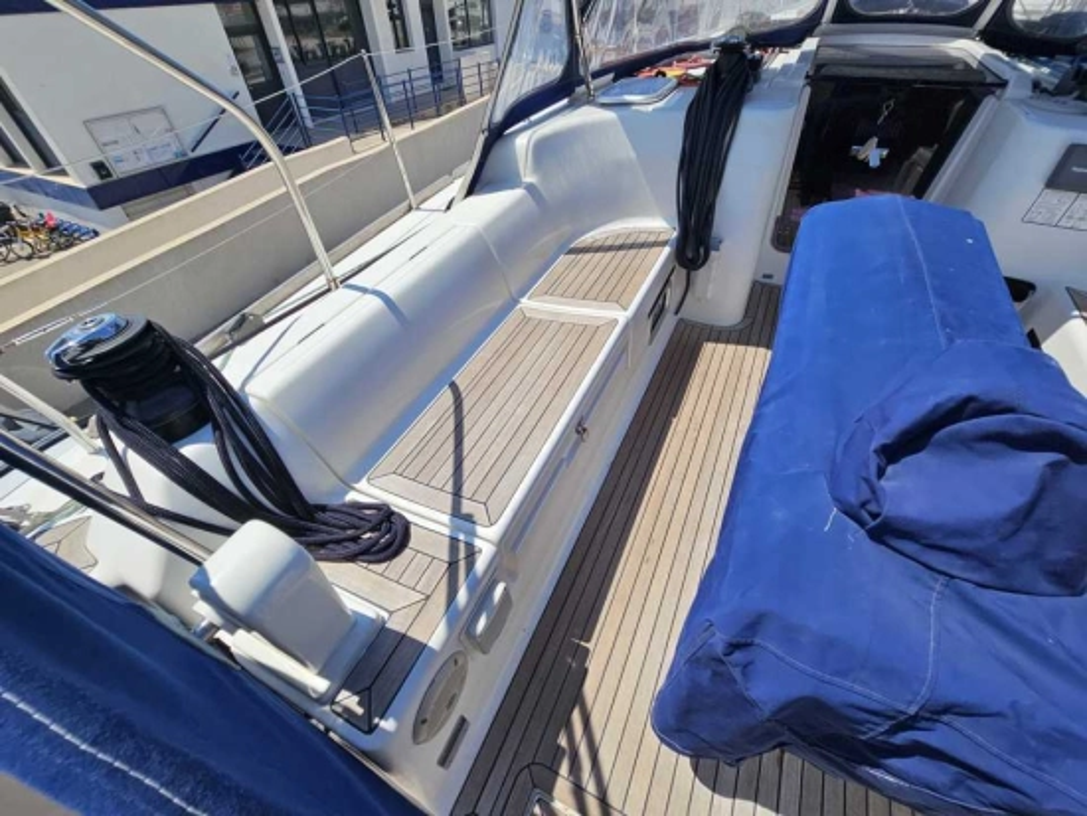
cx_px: 544
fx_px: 408
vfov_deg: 90.0
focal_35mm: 13
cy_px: 408
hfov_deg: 106.2
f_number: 2.2
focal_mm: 2.2
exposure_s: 1/3427
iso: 50
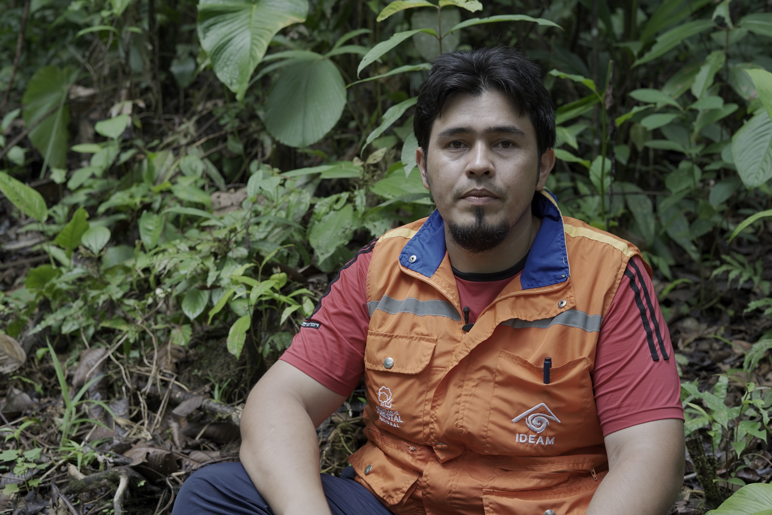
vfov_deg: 27.0
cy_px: 258
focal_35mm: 50
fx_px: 1072
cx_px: 386
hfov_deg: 39.6
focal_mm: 50
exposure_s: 1/50
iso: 250
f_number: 5
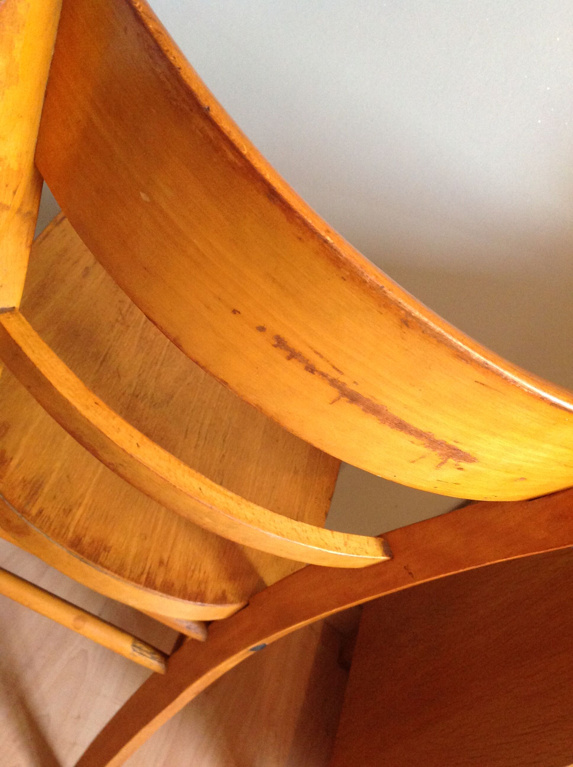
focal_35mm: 35
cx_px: 286
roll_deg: -42.8
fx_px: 775
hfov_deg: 40.6
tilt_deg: -34.2
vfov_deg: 52.7
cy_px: 384
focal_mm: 4.28
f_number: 2.4
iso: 320
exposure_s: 1/15
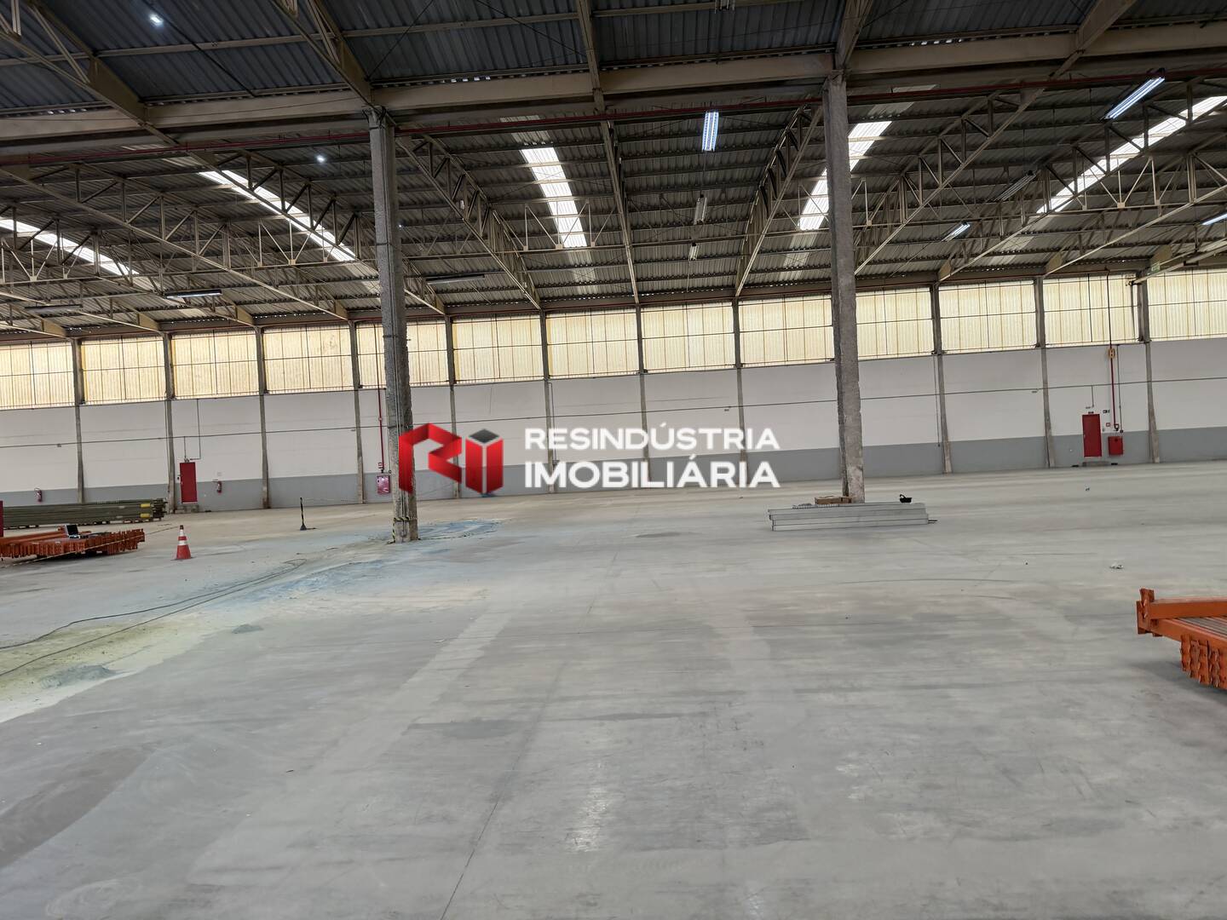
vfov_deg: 56.8
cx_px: 614
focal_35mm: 24
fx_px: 851
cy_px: 460
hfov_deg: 71.6
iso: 160
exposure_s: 1/127
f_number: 1.78
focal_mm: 6.76
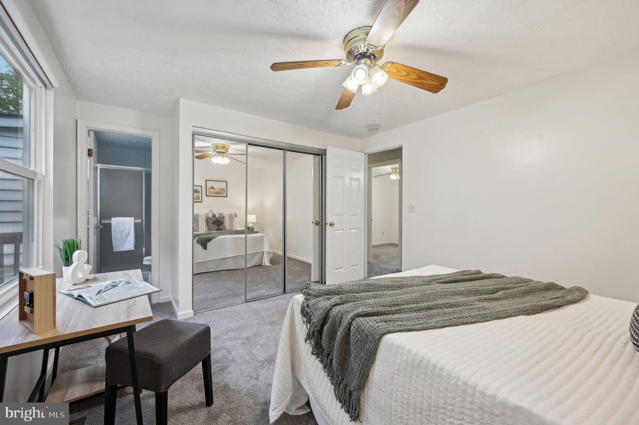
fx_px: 248
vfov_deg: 81.1
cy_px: 212
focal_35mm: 14
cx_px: 320
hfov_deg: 104.3
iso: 360
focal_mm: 14
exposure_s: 1/15
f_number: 8
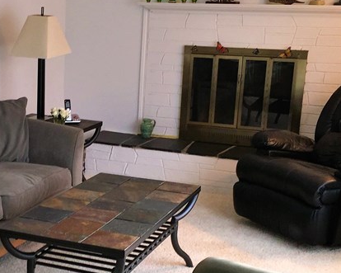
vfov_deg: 21.7
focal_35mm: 70
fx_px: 706
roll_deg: -2.6
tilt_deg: -15.4
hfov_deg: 26.5
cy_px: 188
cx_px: 53
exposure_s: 1/30
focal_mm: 4.15
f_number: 2.2
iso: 40
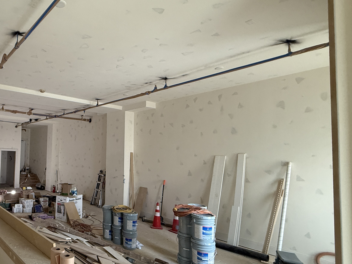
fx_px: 244
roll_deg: -2.4
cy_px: 142
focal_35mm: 24
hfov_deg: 65.2
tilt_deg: +3.1
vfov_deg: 56.7
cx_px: 70
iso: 400
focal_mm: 2.22
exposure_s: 1/73
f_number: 2.2
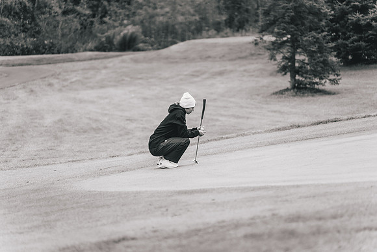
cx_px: 188
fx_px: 1571
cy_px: 126
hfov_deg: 13.7
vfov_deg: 9.2
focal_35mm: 150
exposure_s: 1/5000
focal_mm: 150
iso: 800
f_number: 2.8
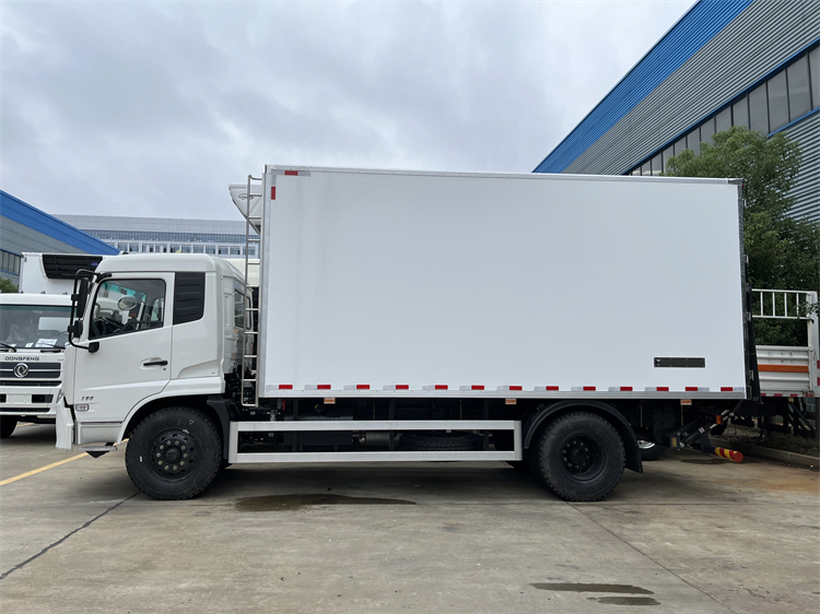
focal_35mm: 26
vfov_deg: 53.0
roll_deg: -0.2
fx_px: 616
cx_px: 410
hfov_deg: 67.3
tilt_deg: +5.8
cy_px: 307
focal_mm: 5.1
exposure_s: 1/1992
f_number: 1.6
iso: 50
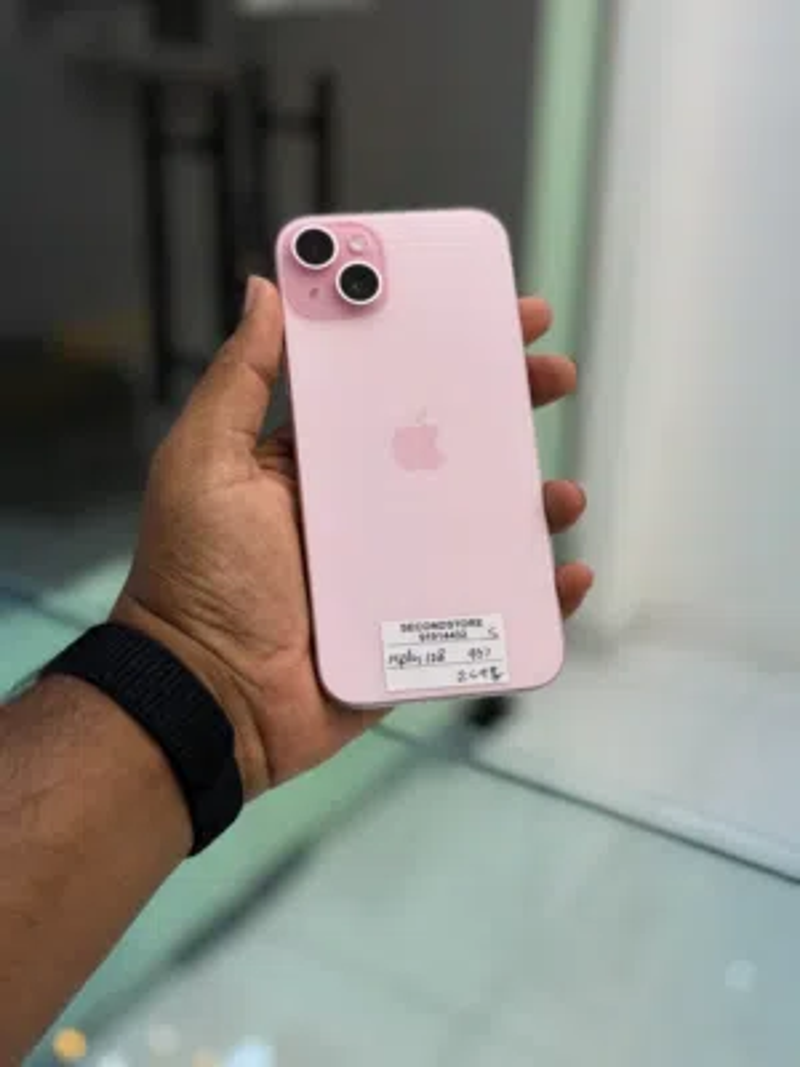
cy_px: 534
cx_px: 400
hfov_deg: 30.3
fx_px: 1479
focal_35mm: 48
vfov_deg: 39.7
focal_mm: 6.76
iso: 80
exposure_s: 1/352
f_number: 1.78
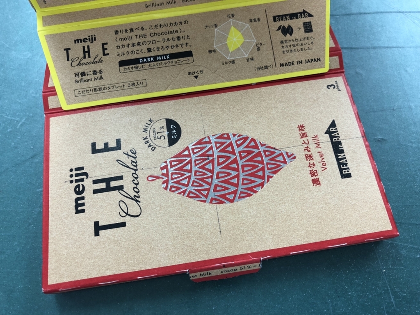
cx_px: 210
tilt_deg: -70.3
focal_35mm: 28
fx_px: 340
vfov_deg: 49.7
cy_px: 158
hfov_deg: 63.4
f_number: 1.8
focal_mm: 4
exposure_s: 1/25
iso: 32
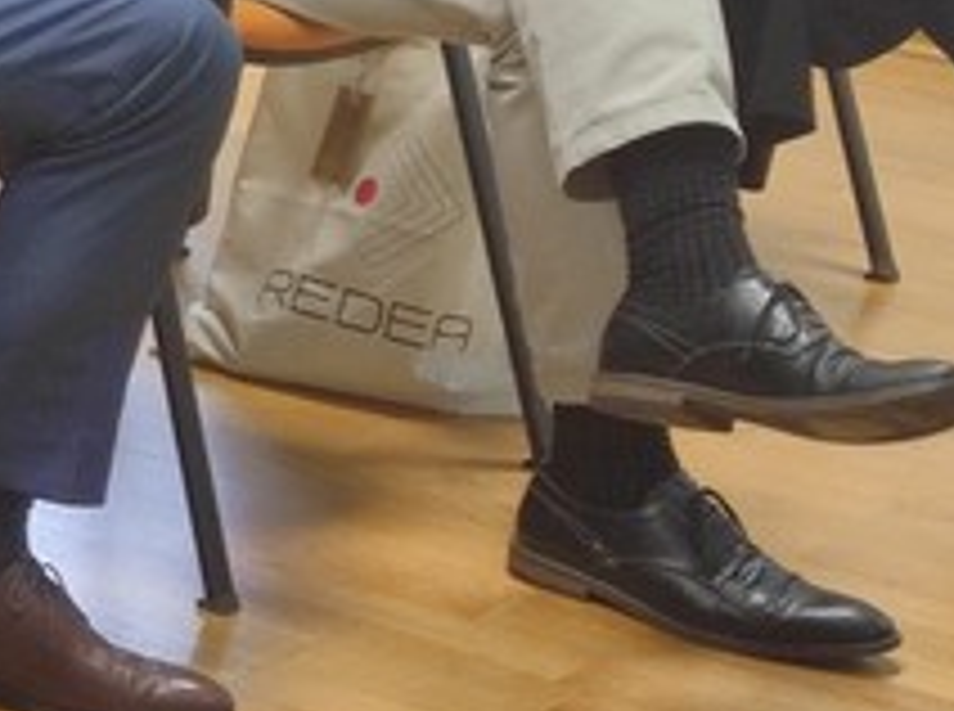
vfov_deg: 11.8
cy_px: -270
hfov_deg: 13.3
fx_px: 3327
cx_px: -1116
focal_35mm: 121
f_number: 1.79
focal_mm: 4.7
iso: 374
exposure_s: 1/33
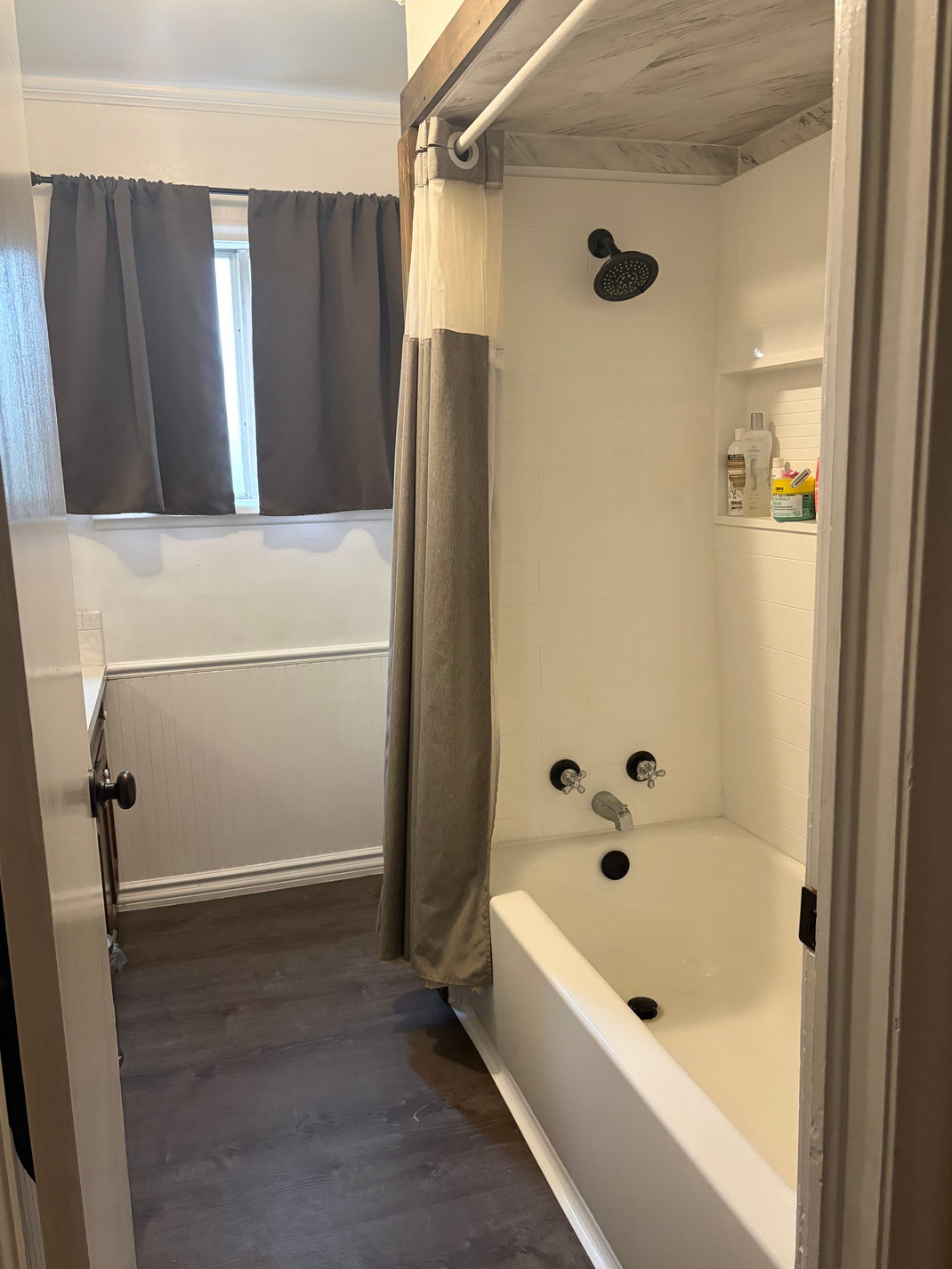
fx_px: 1026
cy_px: 649
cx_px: 456
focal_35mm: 28
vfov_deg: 63.4
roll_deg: +1.5
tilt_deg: -10.6
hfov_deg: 49.7
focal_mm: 5.96
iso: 400
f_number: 1.6
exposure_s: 1/60
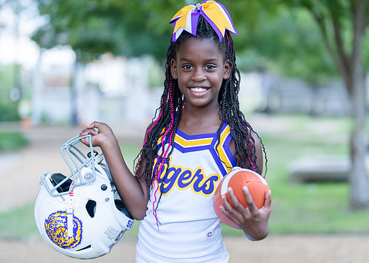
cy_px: 132
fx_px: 712
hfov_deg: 29.0
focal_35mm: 68
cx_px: 212
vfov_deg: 20.9
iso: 500
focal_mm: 50
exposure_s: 1/500
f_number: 1.2
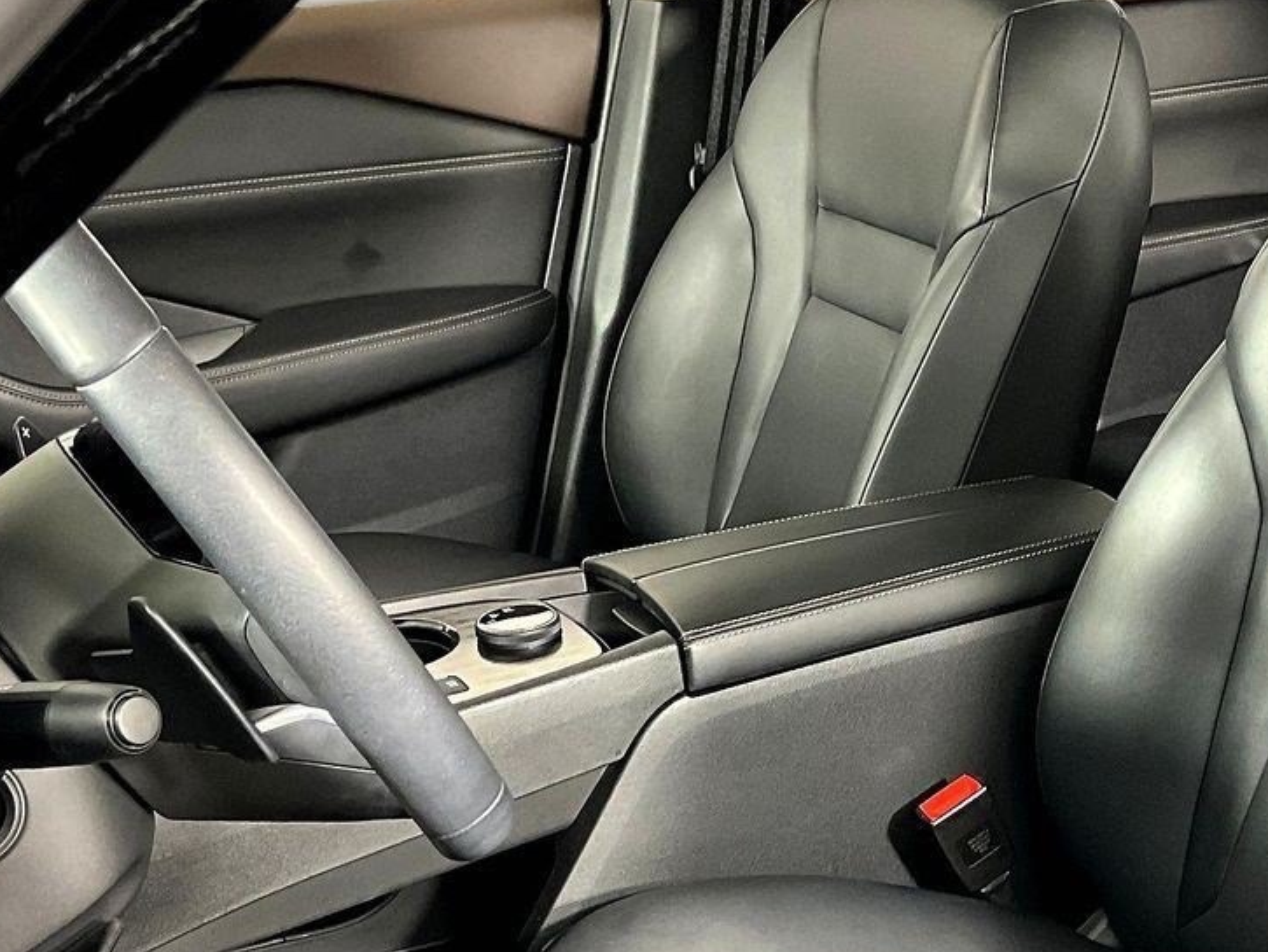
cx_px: 986
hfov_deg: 29.7
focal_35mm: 64
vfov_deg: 22.8
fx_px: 2345
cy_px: 676
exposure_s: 1/60
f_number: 1.8
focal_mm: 3
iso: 250
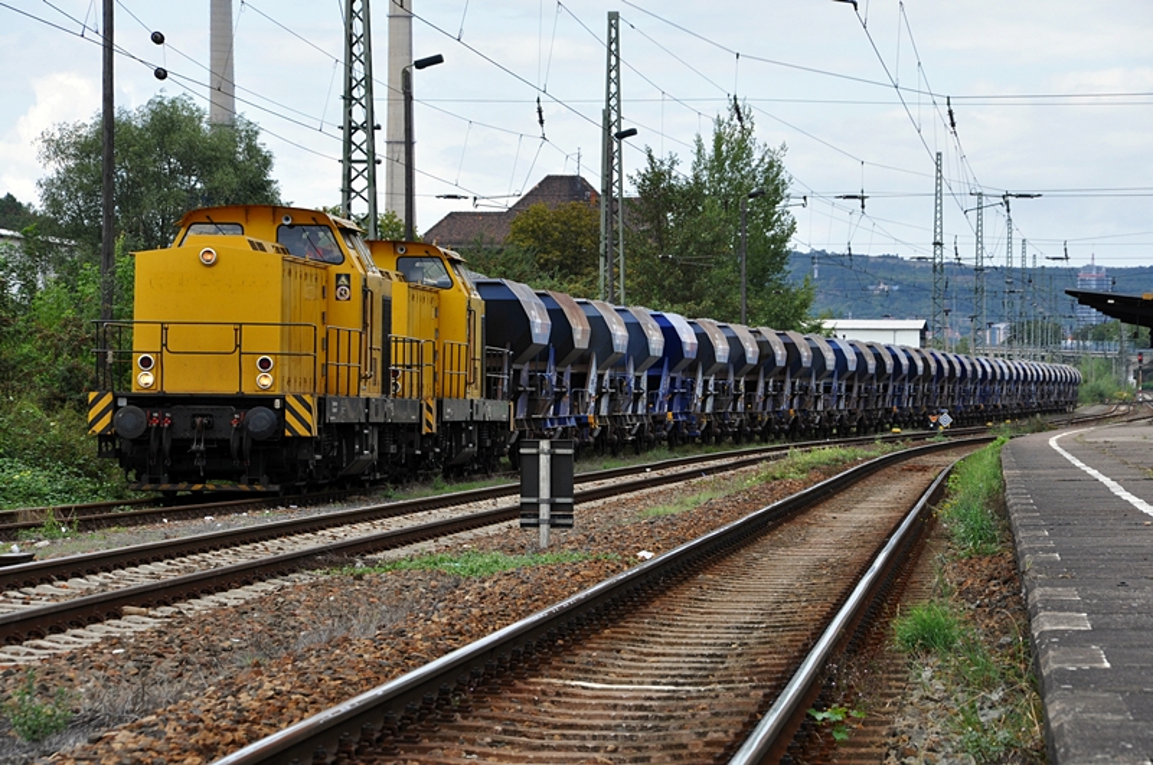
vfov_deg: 8.3
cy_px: 382
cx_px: 576
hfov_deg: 12.5
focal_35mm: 165
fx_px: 5277
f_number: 13
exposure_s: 1/125
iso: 200
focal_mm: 110
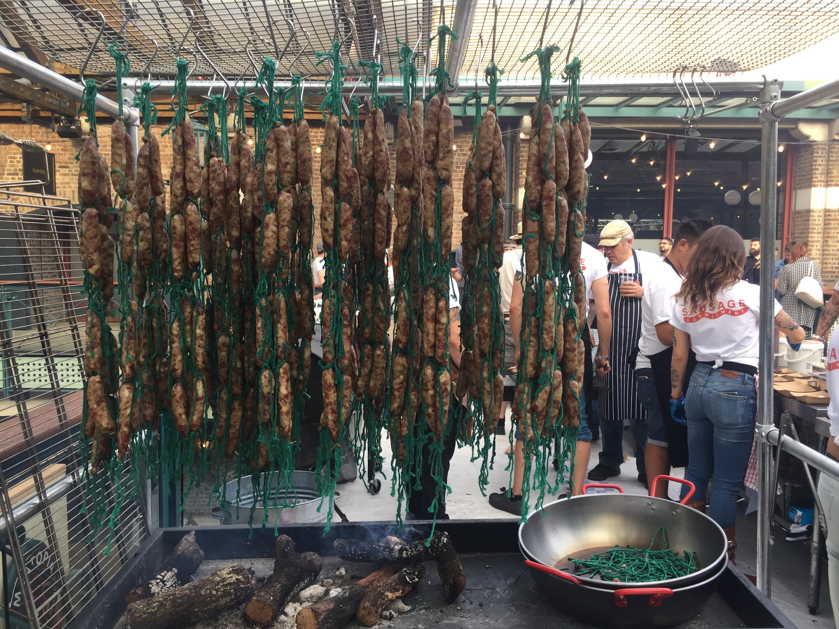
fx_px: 703
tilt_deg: -4.0
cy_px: 314
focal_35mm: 29
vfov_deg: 48.2
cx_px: 420
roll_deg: -1.1
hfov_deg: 61.7
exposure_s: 1/100
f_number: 2.2
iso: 32
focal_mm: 4.15
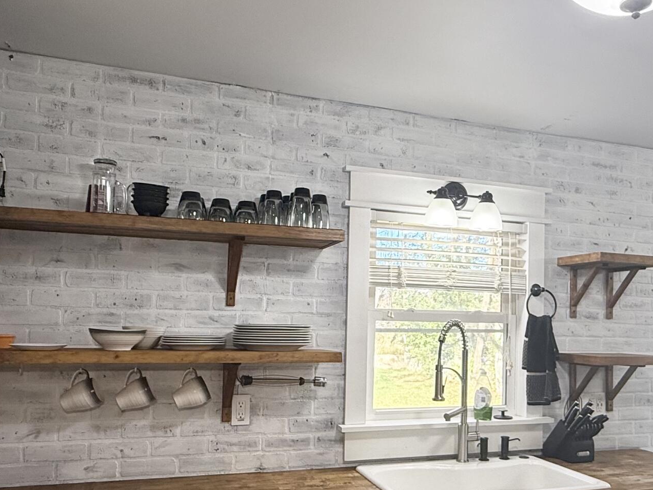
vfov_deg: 42.7
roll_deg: -0.3
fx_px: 623
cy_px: 298
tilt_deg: +3.5
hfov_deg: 54.9
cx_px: 394
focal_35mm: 33
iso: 80
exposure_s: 1/120
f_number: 2.2
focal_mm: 2.22
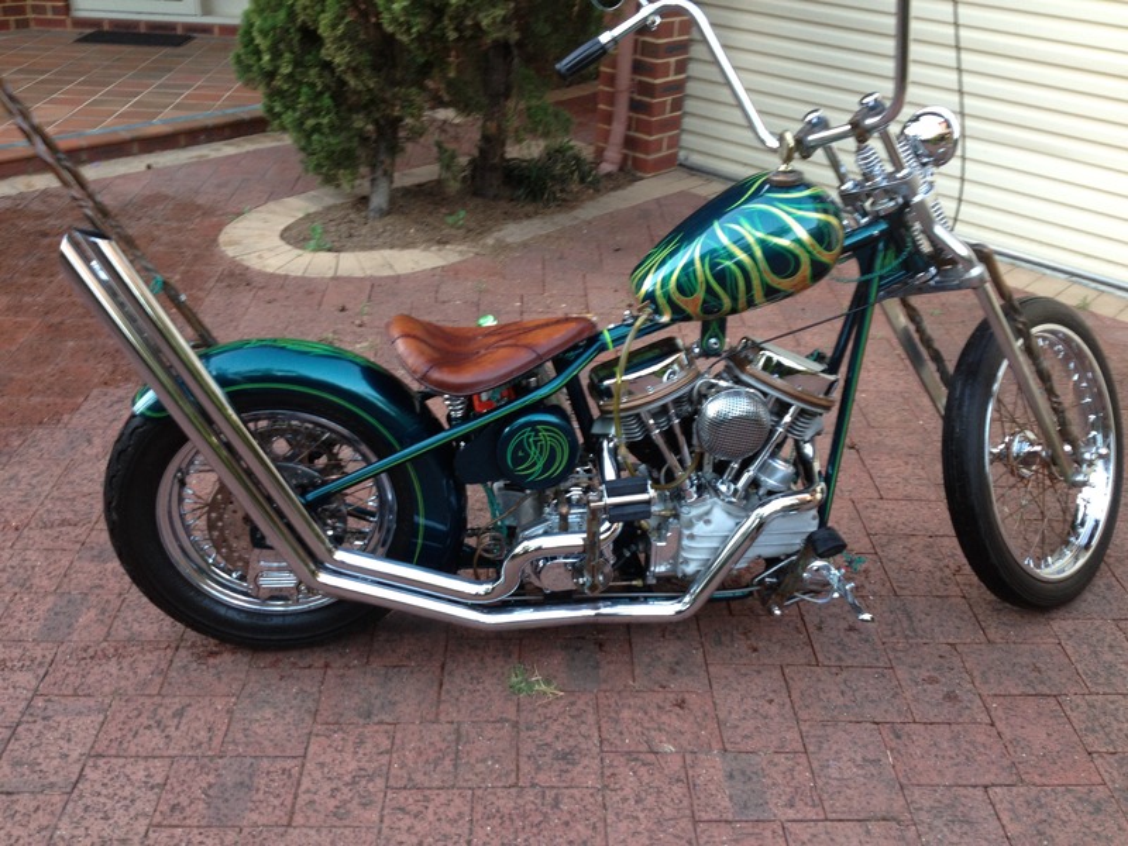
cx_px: 564
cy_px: 423
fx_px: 1141
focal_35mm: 35
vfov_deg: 40.7
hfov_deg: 52.6
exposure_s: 1/20
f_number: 2.4
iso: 100
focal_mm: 4.28
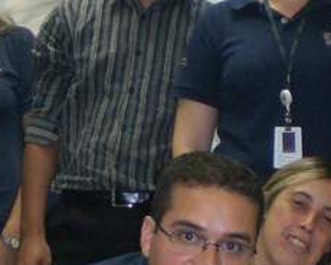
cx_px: 163
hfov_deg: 11.7
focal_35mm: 165
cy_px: 184
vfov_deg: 9.4
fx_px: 1616
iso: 200
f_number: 3.1
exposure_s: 1/60
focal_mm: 6.3
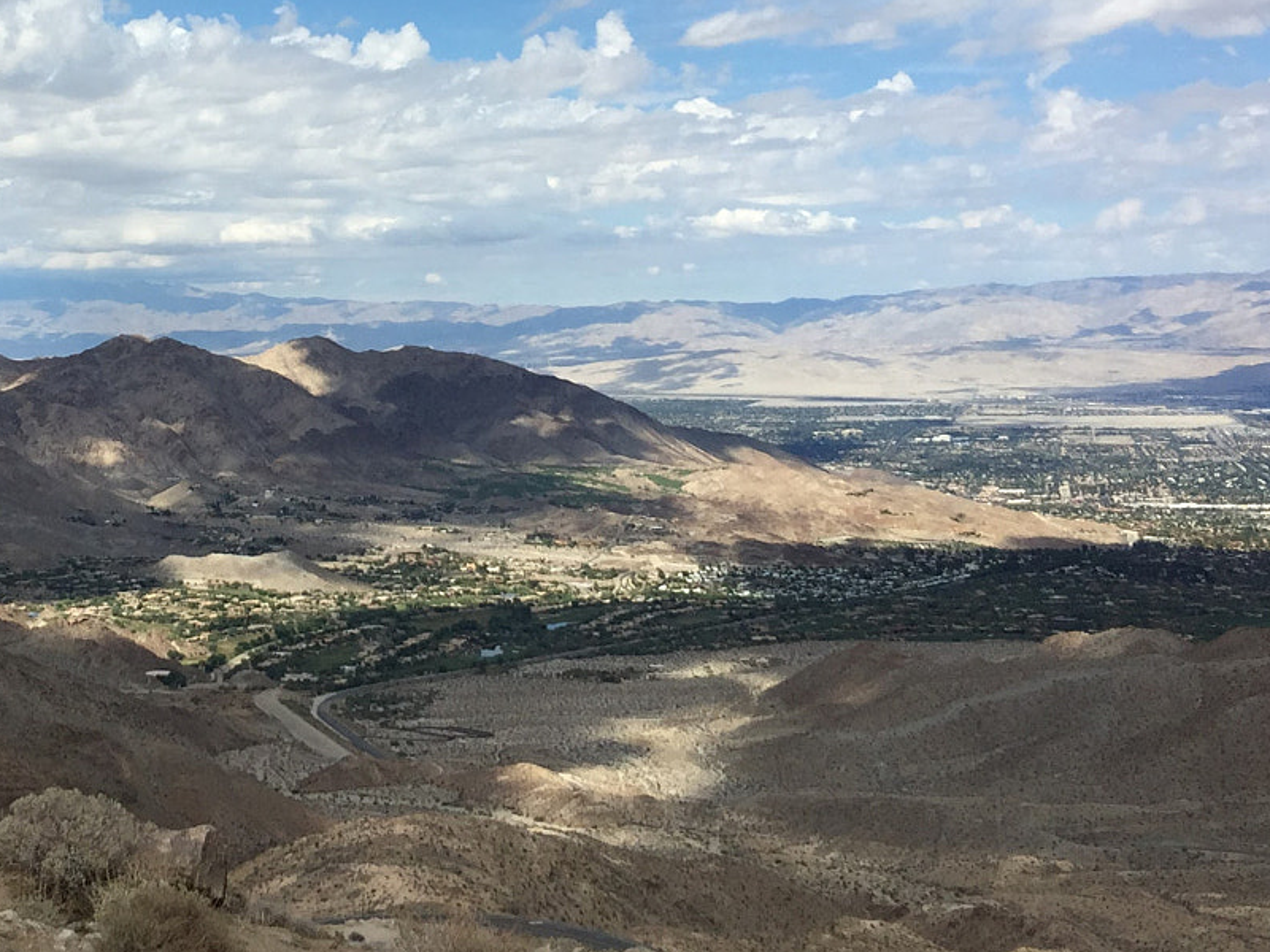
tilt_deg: +6.8
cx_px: 283
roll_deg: -0.7
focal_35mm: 58
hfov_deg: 32.5
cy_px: 149
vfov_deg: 24.7
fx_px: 2128
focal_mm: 4.15
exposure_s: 1/3300
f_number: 2.2
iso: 32
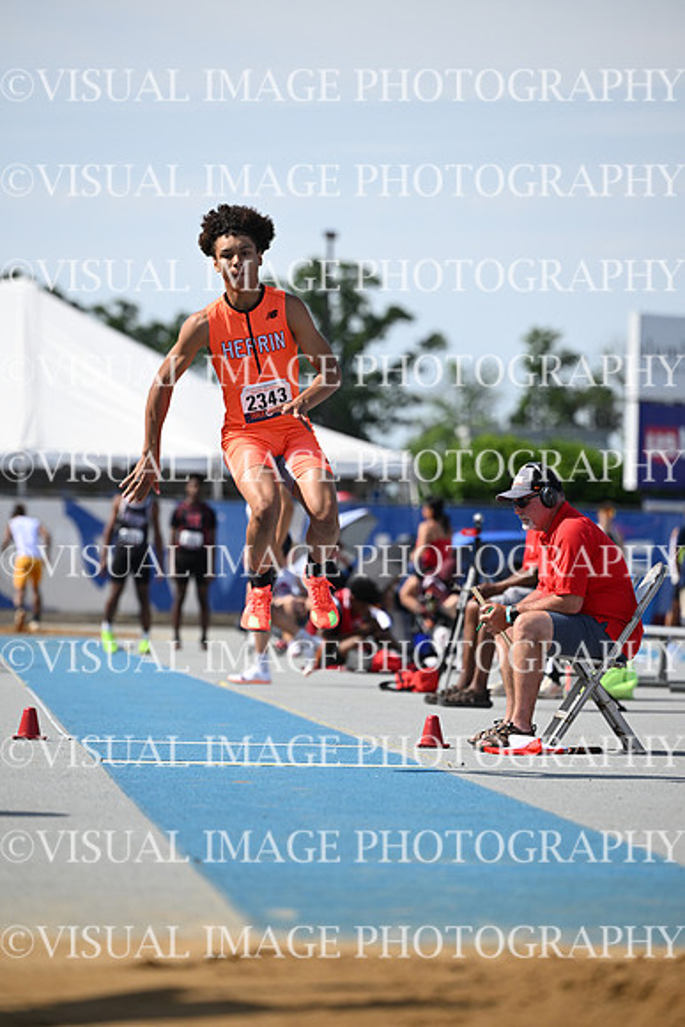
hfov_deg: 7.2
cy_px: 514
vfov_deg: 10.8
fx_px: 5419
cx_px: 342
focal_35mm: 190
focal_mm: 190
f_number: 3.5
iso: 500
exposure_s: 1/6400
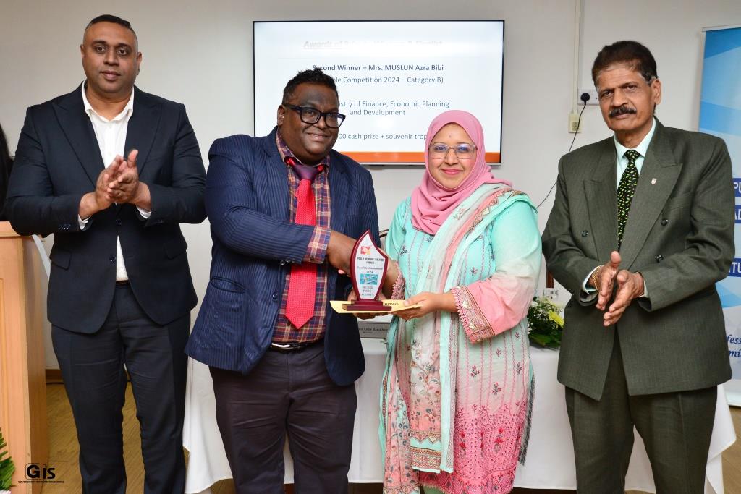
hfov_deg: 58.7
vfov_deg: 41.1
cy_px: 247
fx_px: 659
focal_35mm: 32
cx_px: 370
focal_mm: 32
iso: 2500
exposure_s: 1/160
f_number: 5.6
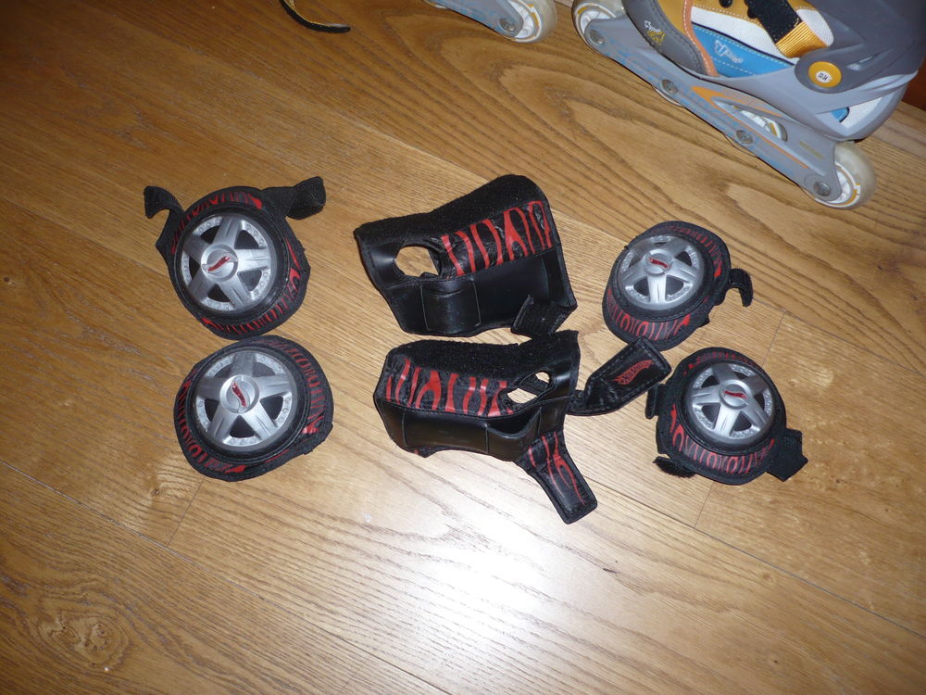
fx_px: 936
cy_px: 348
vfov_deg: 40.7
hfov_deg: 52.6
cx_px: 463
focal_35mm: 35
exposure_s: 1/30
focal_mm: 5.8
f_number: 2.8
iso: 100
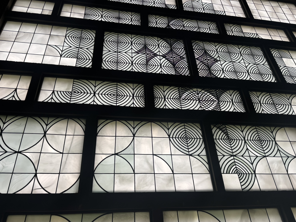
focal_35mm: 26
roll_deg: +4.2
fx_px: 222
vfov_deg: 53.1
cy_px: 111
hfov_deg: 67.3
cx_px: 148
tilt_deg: +32.5
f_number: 1.6
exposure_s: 1/121
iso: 80
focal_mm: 5.96
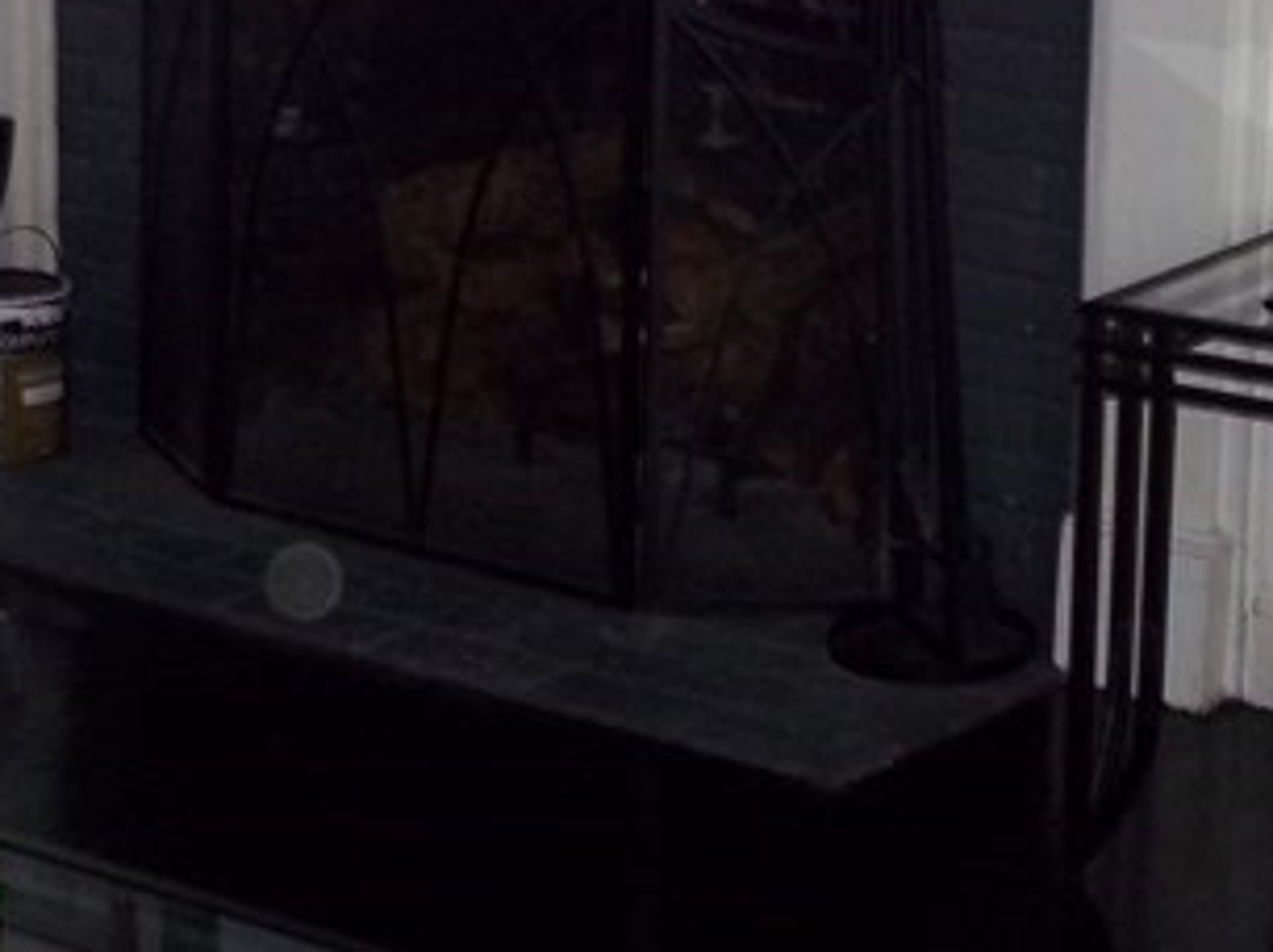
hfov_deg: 16.3
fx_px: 4445
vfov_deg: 12.1
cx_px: 626
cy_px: 92
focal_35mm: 121
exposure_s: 1/30
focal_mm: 6.5
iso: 160
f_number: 3.1
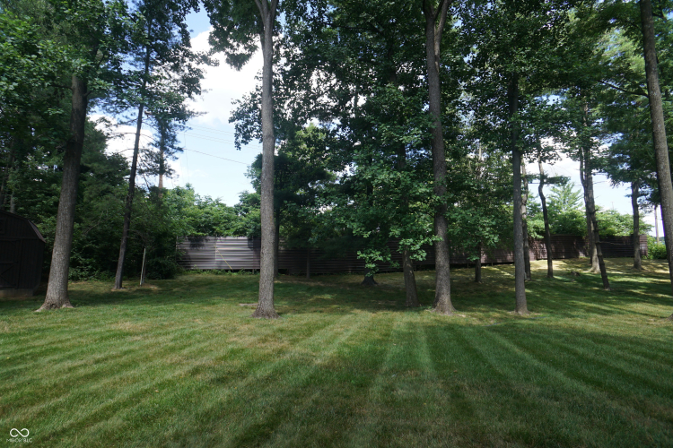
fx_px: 449
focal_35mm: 24
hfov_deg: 73.7
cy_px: 224
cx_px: 336
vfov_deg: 53.1
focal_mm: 16
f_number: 8
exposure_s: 1/100
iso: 200
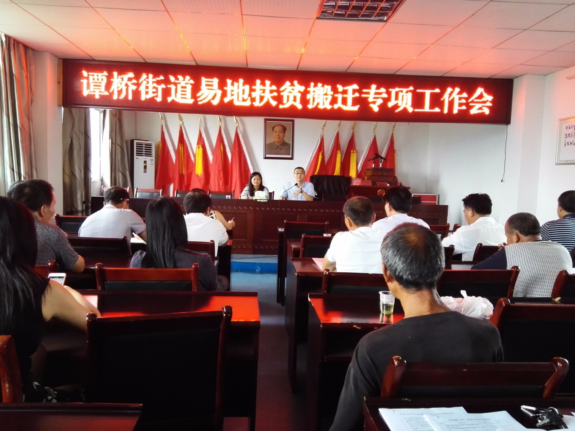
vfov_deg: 48.2
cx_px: 288
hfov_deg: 61.7
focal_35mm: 29
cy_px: 216
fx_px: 482
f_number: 2
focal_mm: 3.8
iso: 320
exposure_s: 1/33.4
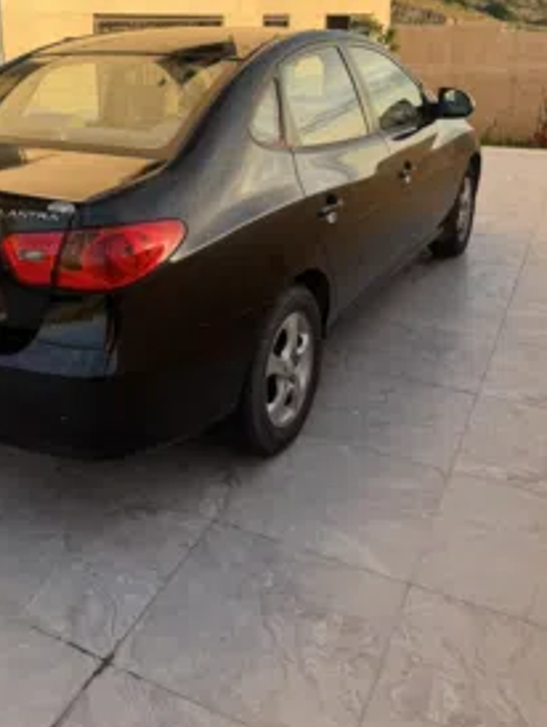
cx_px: 183
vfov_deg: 51.5
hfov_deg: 40.3
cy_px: 233
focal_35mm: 35
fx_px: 736
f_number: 1.78
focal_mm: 6.76
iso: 80
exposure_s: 1/651
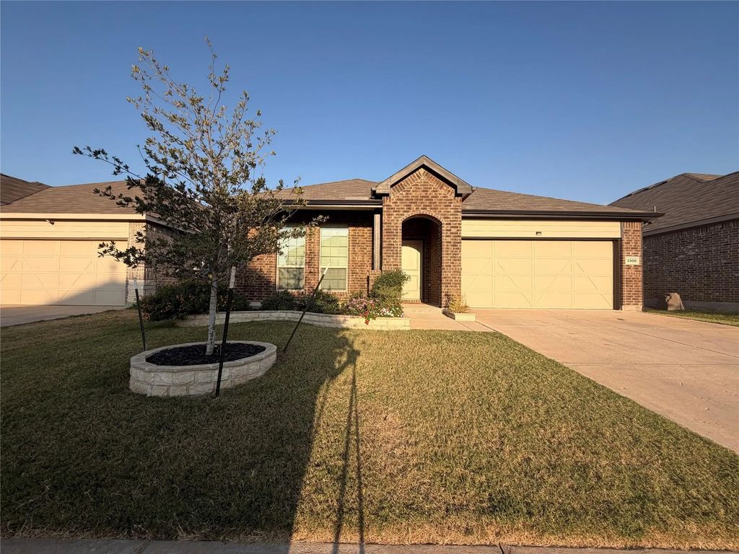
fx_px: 299
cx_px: 370
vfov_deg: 85.7
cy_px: 277
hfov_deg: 102.1
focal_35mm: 14
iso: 32
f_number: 2.2
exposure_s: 1/770
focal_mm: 2.22
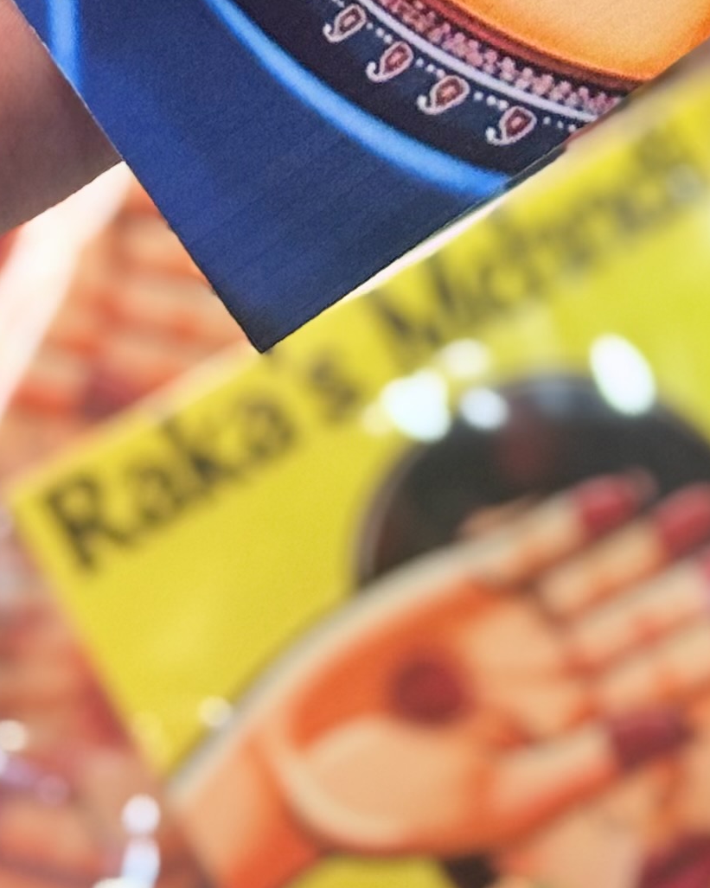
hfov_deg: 8.4
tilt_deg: -68.5
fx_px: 4835
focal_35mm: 184
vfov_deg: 10.1
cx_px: 479
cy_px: -508
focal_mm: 6.76
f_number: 1.78
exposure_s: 1/87
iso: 100
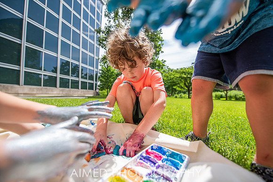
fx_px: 106
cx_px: 136
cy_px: 91
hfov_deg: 104.2
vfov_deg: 81.2
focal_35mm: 14
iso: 160
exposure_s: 1/2000
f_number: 3.2
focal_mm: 14
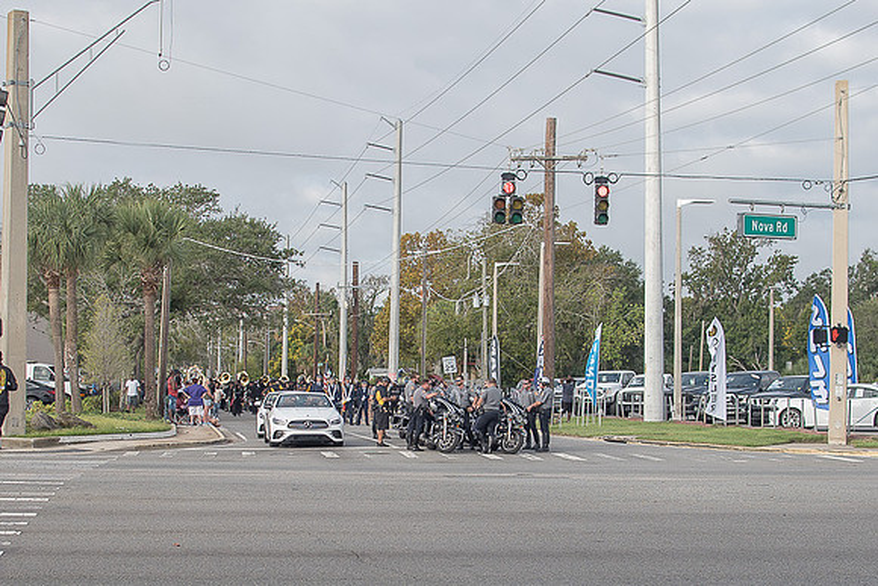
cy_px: 411
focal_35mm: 73
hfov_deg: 27.7
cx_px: 386
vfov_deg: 18.6
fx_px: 1779
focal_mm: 35
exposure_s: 1/1250
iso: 100
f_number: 4
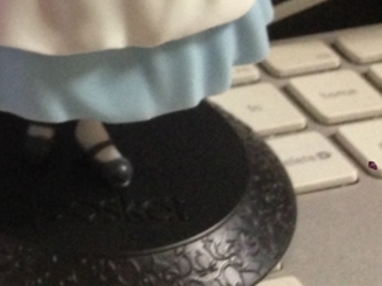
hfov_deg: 14.8
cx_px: -244
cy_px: -155
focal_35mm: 121
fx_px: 1335
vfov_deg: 11.7
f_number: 2.4
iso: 250
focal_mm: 4.12
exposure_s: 1/20
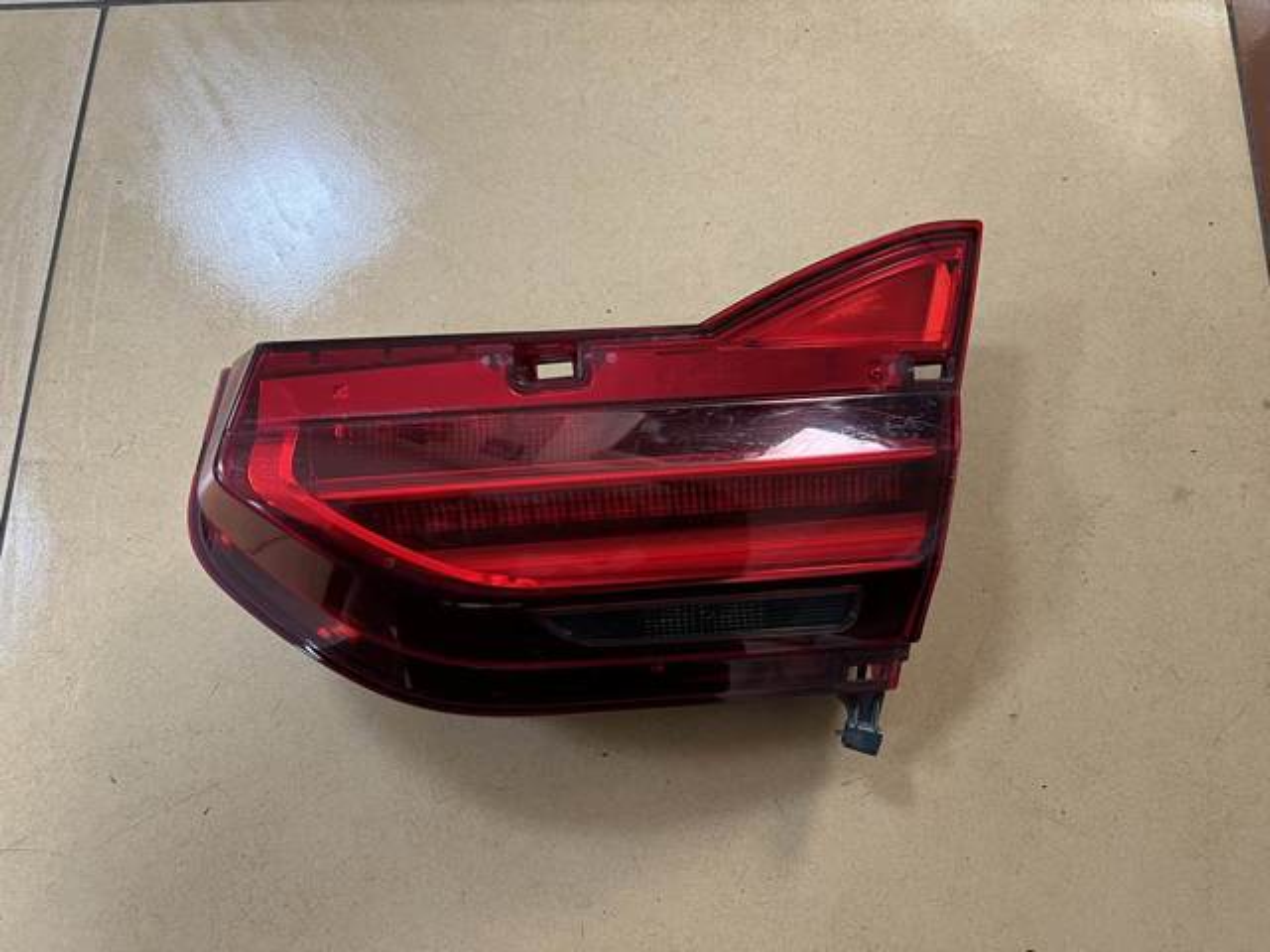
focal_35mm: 26
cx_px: 635
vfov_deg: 53.1
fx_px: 954
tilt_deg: -75.5
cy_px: 476
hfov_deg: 67.3
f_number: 1.6
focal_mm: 5.1
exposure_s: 1/60
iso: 160
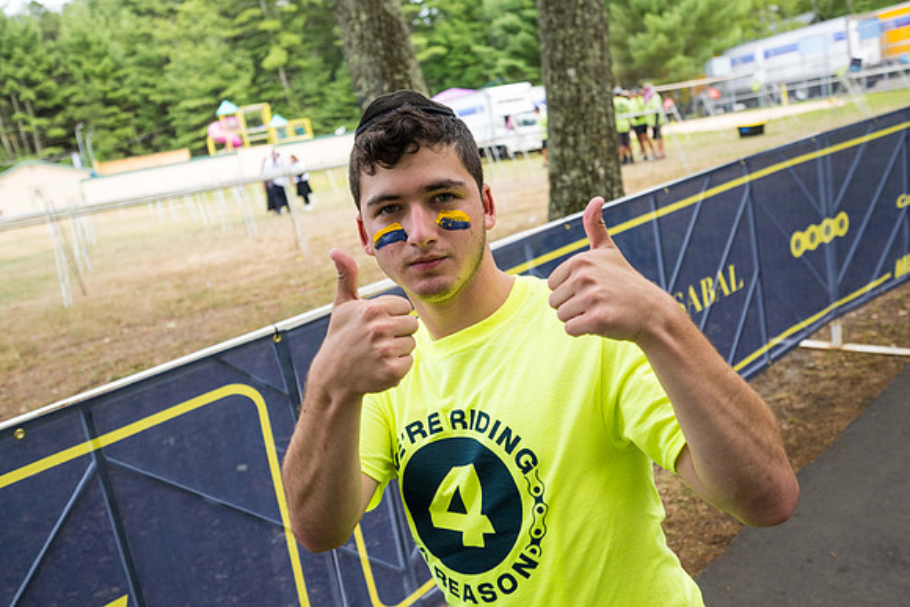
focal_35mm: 28
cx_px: 455
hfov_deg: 65.5
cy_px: 304
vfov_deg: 46.4
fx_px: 708
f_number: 4
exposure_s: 1/500
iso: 560
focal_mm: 28
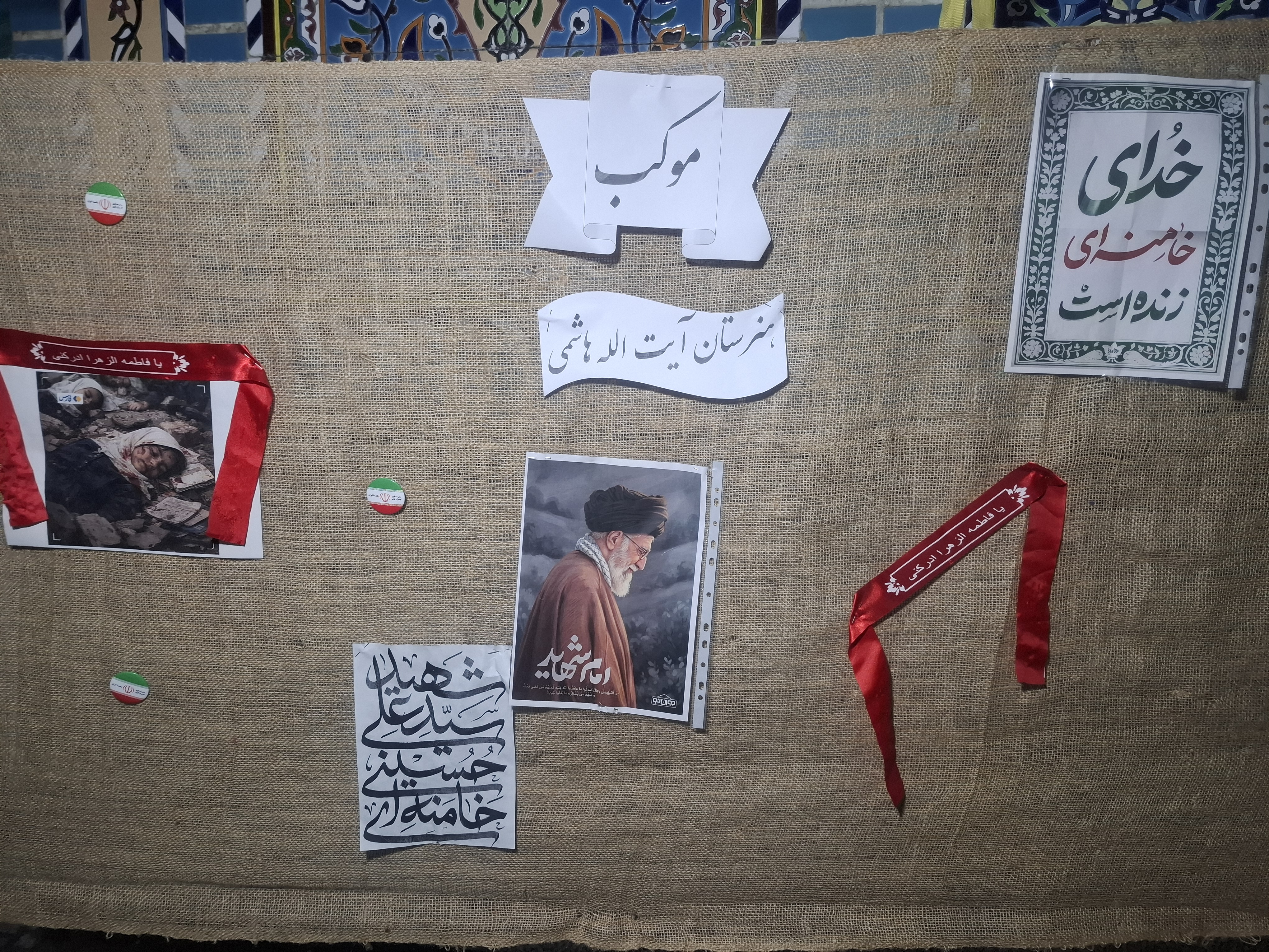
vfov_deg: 58.9
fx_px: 843
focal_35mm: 23
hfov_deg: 73.9
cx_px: 634
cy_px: 476
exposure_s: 1/50
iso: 250
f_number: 1.8
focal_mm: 5.54
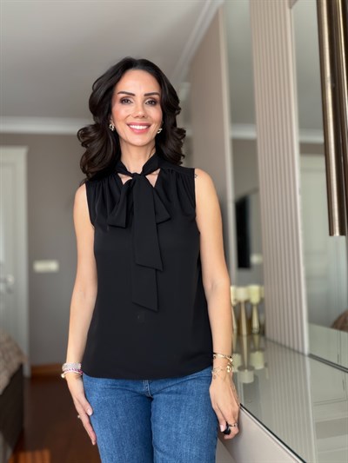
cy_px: 232
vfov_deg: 60.0
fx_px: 402
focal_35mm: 30
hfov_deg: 46.8
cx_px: 174
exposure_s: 1/121
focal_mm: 2.71
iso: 25
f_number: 1.9
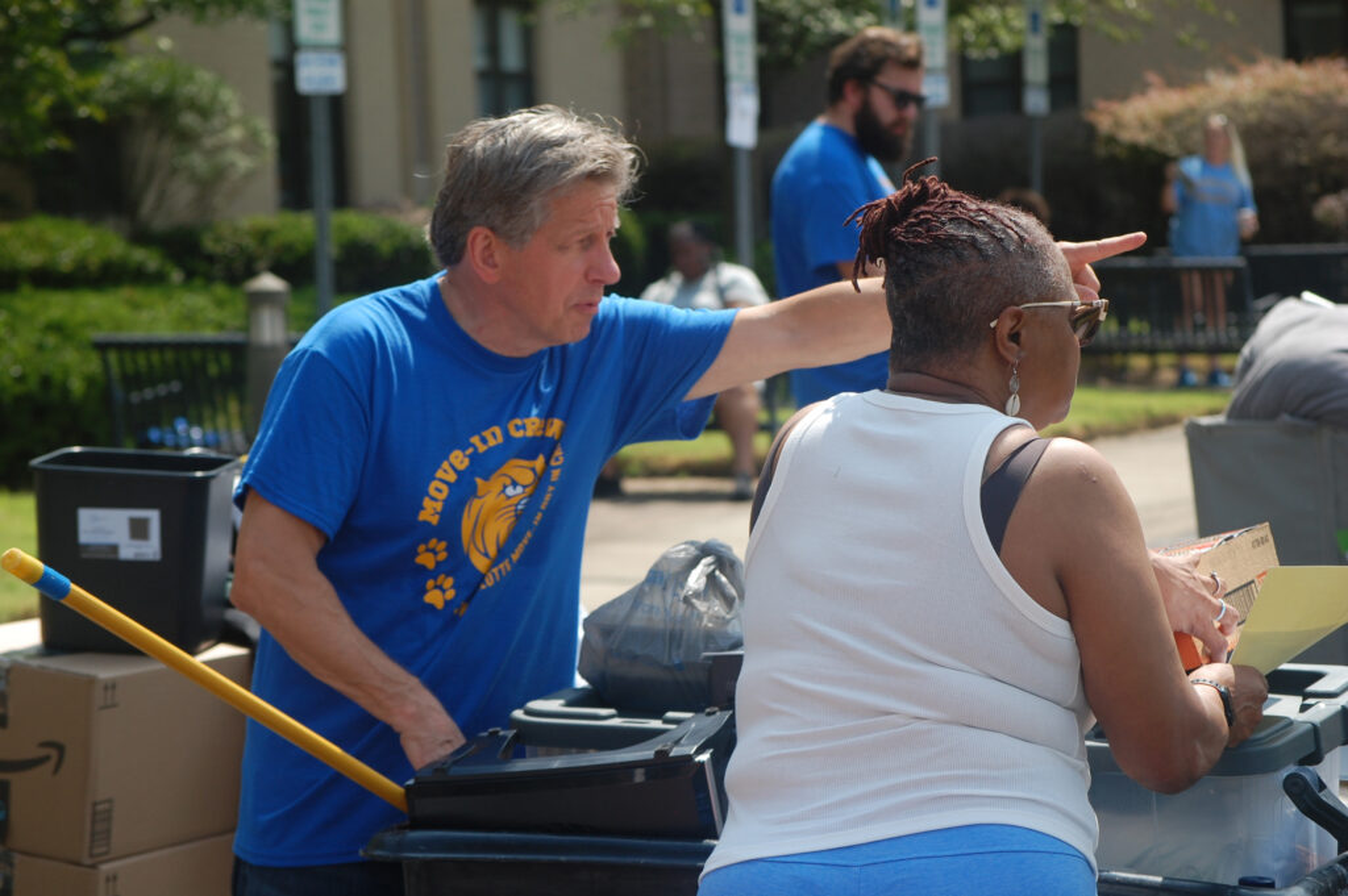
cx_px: 674
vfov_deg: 11.1
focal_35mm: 123
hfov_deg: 16.7
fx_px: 4602
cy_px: 448
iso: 200
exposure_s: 1/500
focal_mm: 82
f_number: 5.6
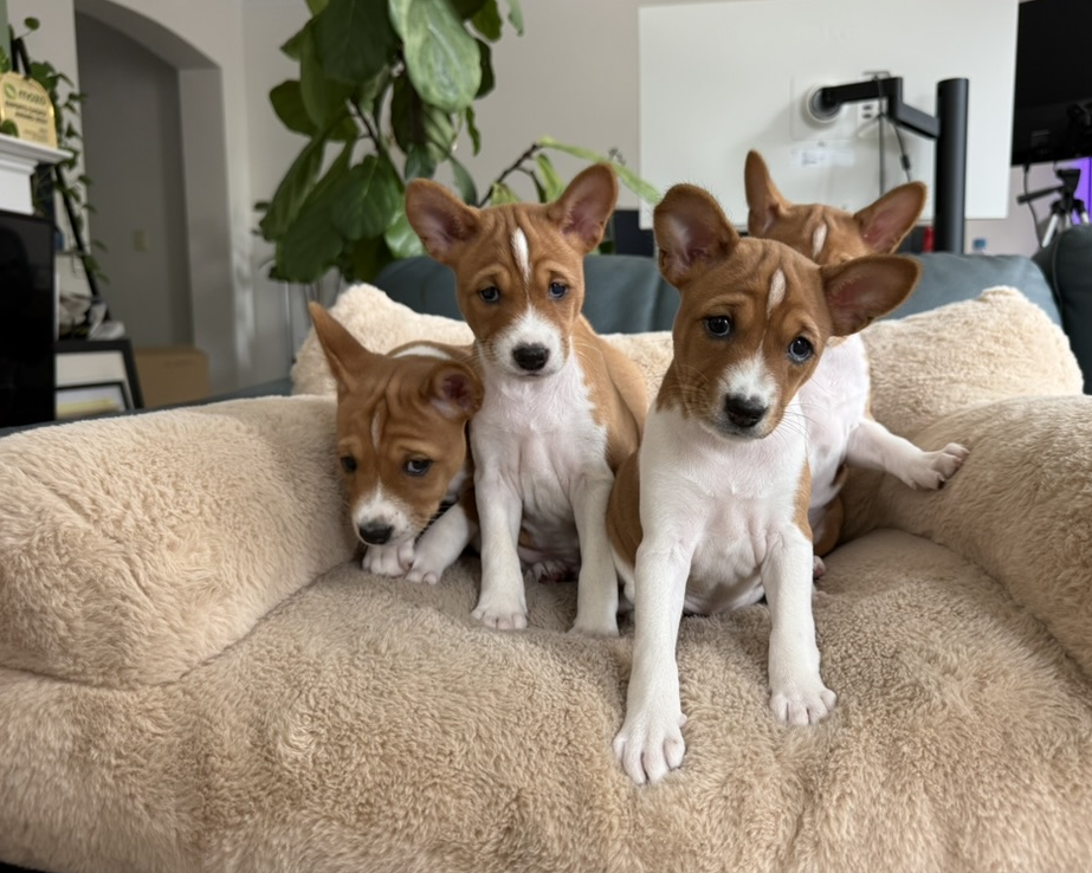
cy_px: 442
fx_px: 840
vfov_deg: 54.9
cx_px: 594
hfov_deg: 65.9
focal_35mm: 26
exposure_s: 1/121
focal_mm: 6.76
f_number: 1.78
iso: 125
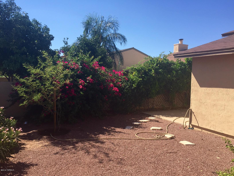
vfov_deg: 48.2
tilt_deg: -2.0
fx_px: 196
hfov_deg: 61.7
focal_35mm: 29
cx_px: 117
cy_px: 88
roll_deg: -2.6
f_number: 2.2
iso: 32
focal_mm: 4.15
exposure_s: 1/1412
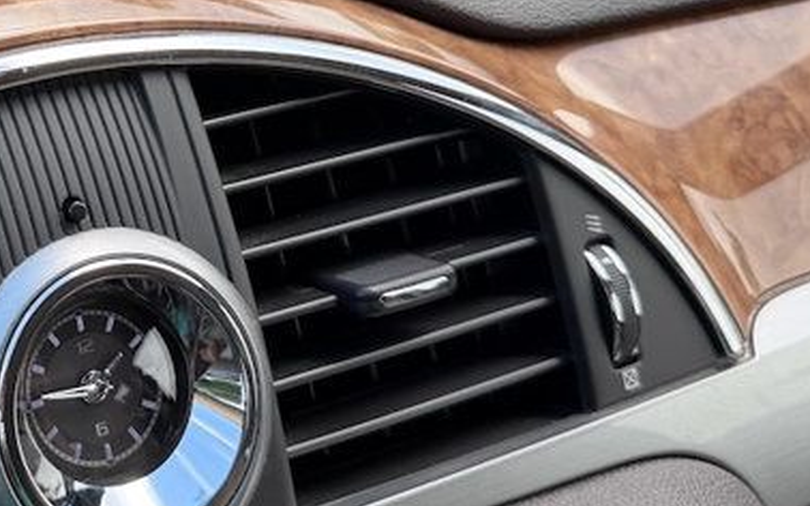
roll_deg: -2.6
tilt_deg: -31.3
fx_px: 1523
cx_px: -62
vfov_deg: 18.6
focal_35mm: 69
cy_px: 60
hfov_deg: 27.5
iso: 64
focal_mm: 6.76
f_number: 1.78
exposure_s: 1/250
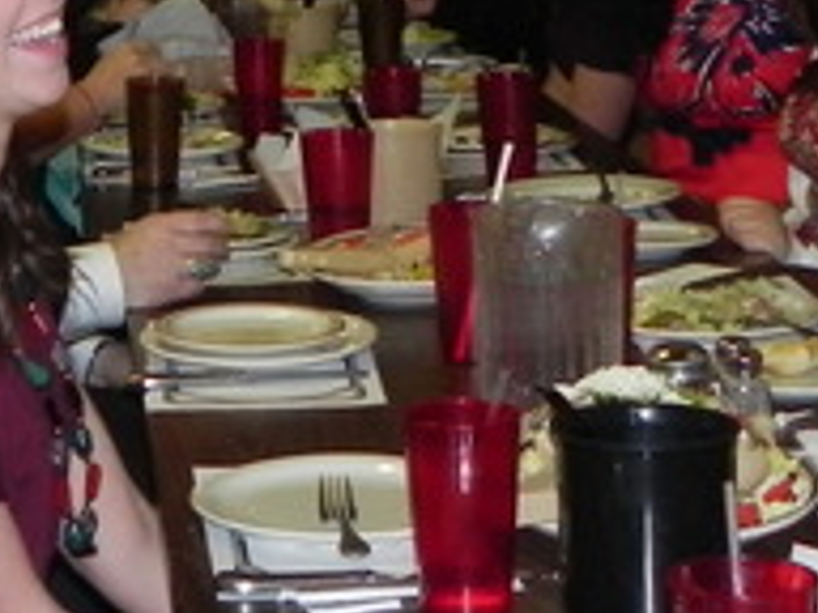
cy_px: -30
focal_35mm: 121
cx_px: 55
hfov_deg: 16.0
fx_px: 2859
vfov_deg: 12.1
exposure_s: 1/30
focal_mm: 5.2
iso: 200
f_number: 2.8
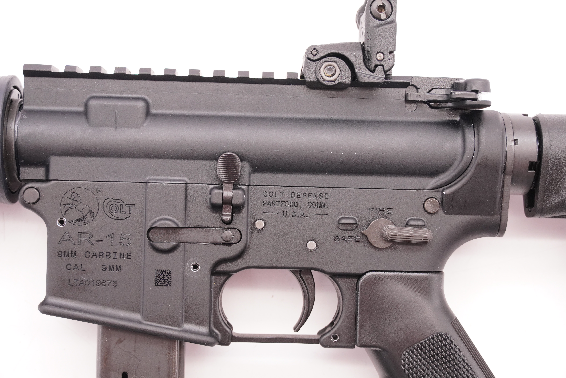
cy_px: 189
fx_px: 991
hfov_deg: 31.9
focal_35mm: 63
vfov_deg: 21.6
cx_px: 283
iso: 1000
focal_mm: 42
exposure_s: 1/125
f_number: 5.6
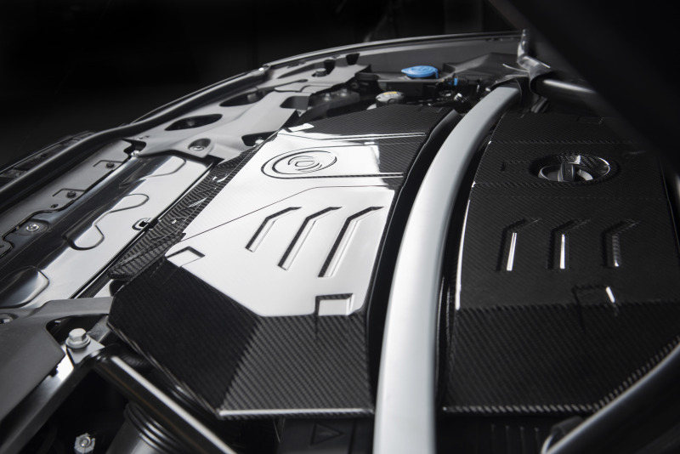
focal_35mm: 42
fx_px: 794
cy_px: 227
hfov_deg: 46.4
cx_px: 340
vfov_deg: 31.9
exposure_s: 1/125
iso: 100
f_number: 5.6
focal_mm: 42
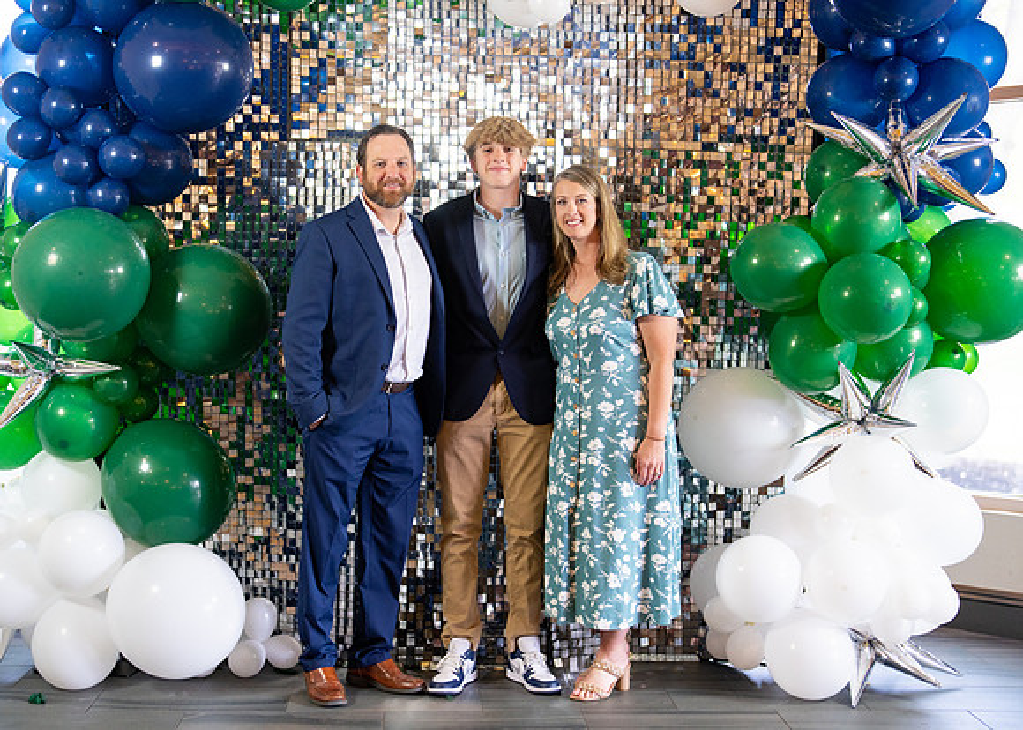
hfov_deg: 37.2
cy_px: 365
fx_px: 1522
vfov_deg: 27.0
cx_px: 512
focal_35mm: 52
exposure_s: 1/320
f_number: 1.2
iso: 800
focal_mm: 50
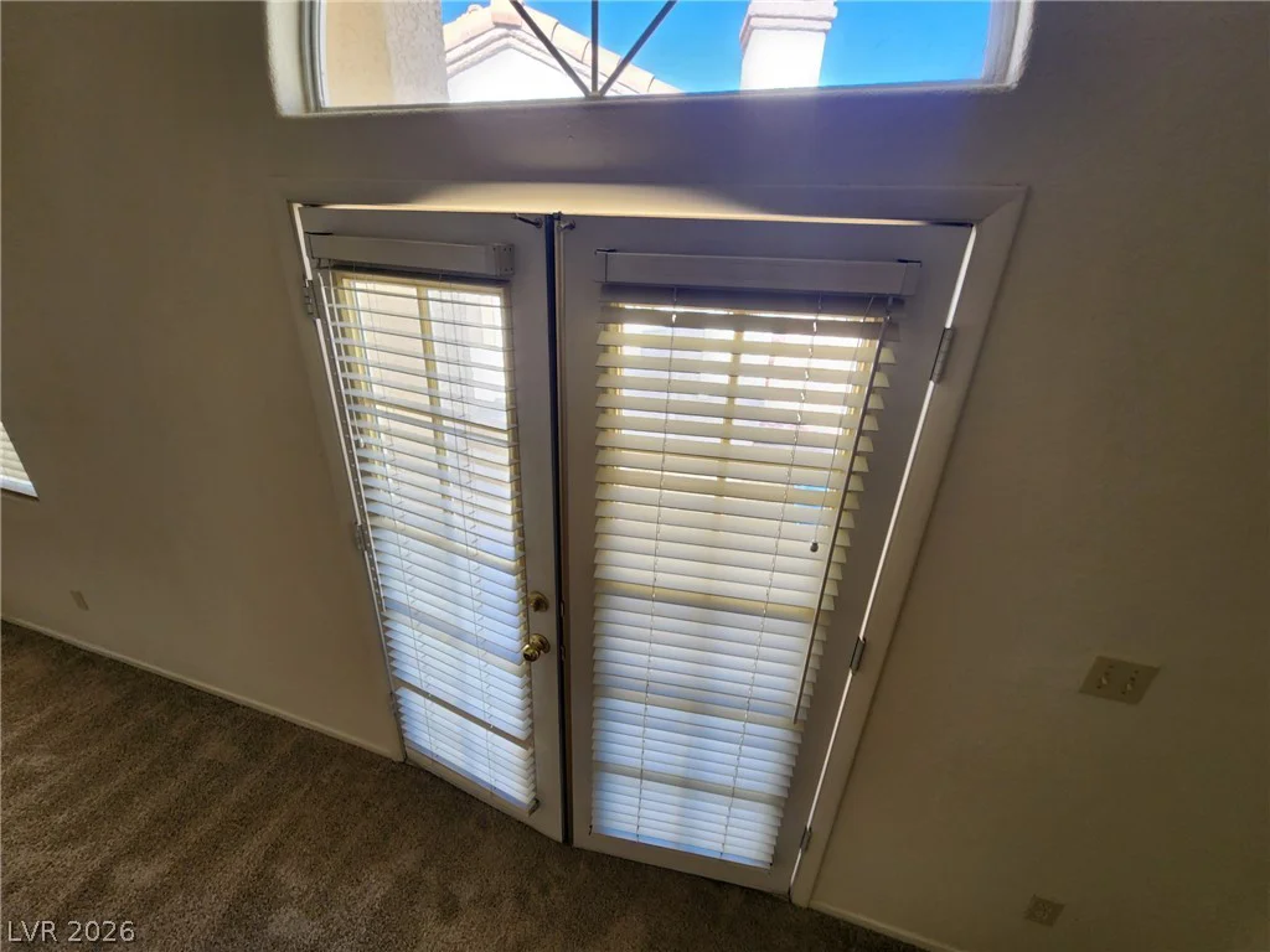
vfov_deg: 89.9
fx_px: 477
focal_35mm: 13
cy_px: 476
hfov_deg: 106.2
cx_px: 635
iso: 100
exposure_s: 1/120
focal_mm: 2.2
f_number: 2.2
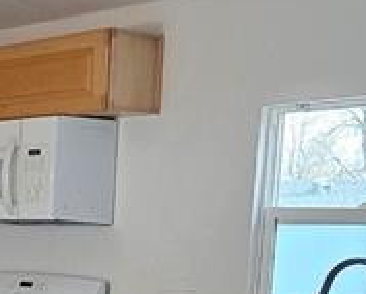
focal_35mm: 86
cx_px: -196
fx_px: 933
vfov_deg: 16.9
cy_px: 373
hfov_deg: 19.2
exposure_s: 1/120
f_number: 2.2
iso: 200
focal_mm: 2.2
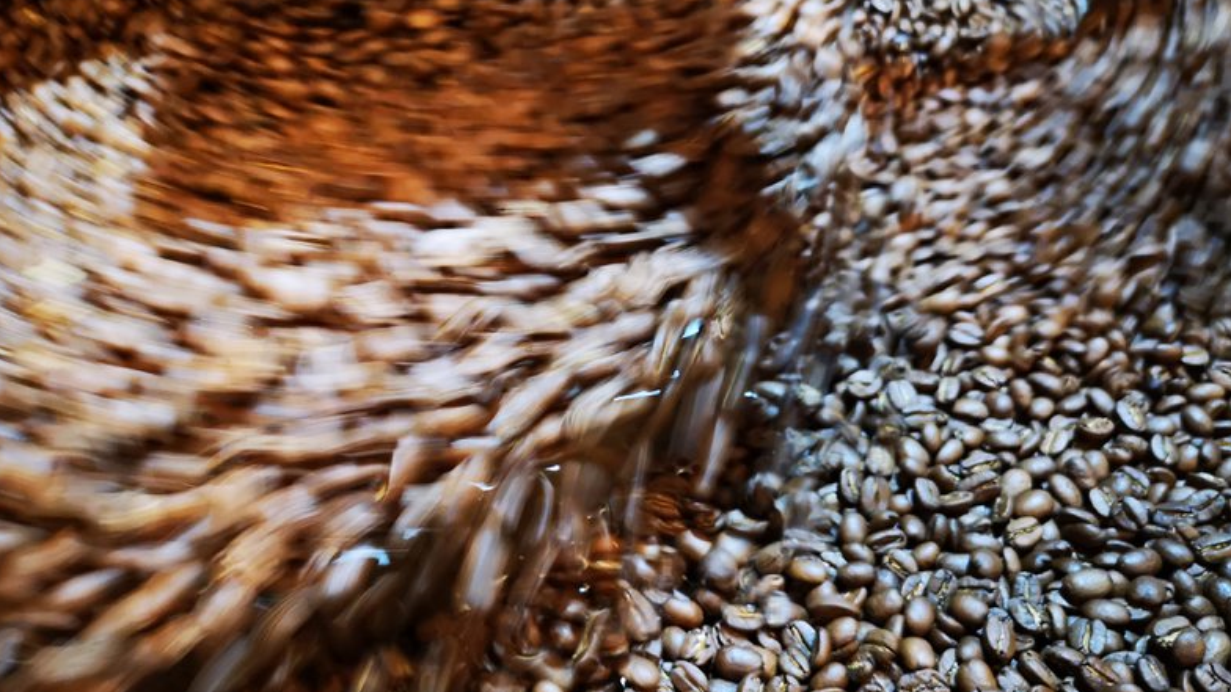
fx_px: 979
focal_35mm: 30
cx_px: 609
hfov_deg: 64.3
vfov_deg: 38.9
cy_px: 383
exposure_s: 1/30
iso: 800
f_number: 1.8
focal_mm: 3.95
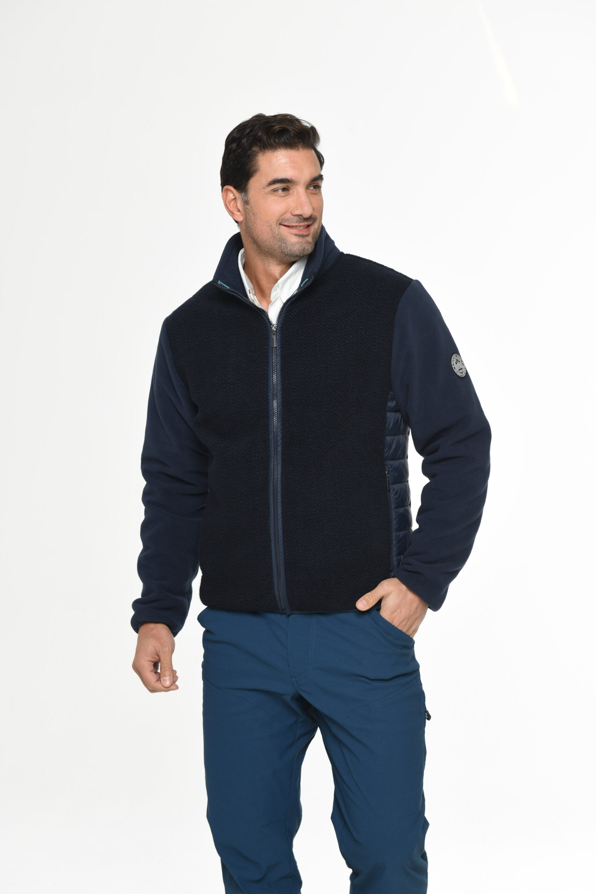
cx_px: 298
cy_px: 447
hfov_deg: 19.5
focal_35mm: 70
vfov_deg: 28.8
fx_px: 1738
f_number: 9
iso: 100
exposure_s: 1/160
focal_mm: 70
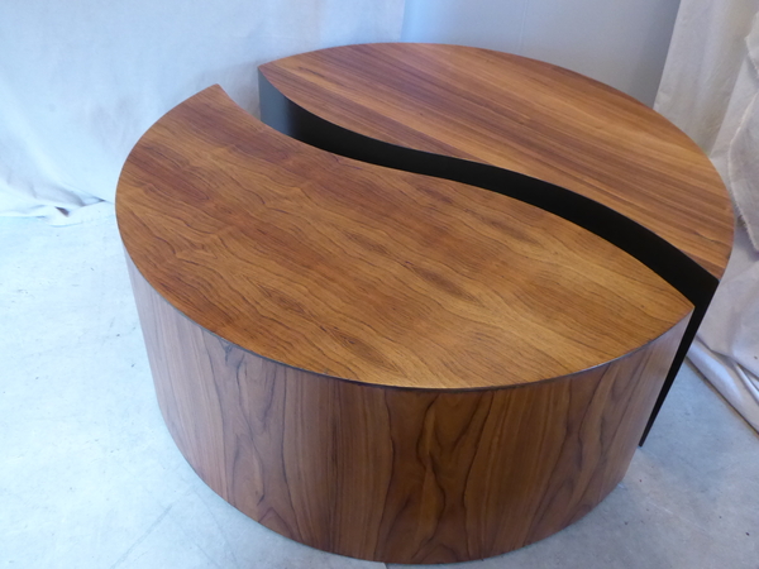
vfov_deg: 41.8
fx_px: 745
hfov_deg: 54.0
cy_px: 284
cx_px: 380
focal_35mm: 34
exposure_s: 1/40
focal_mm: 5.8
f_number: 3.6
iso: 800
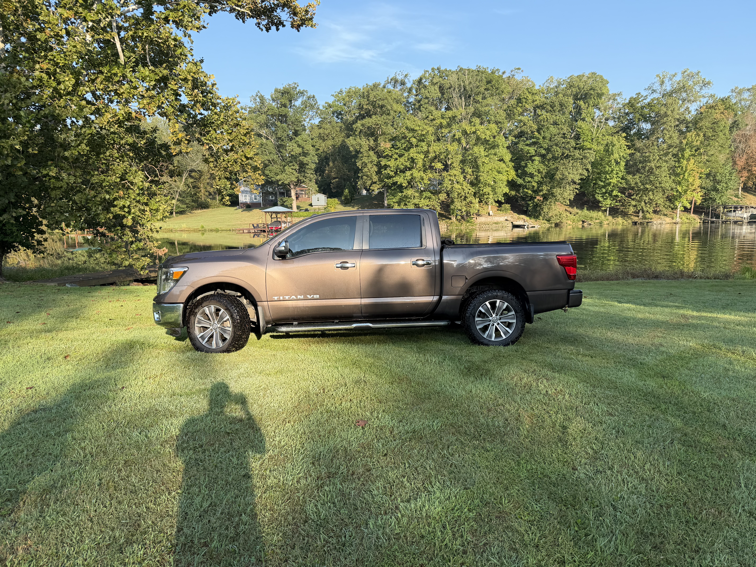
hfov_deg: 71.6
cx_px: 378
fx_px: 524
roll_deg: +1.4
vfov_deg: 56.8
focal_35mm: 24
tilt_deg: -7.6
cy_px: 284
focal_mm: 6.76
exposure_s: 1/1192
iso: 80
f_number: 1.78
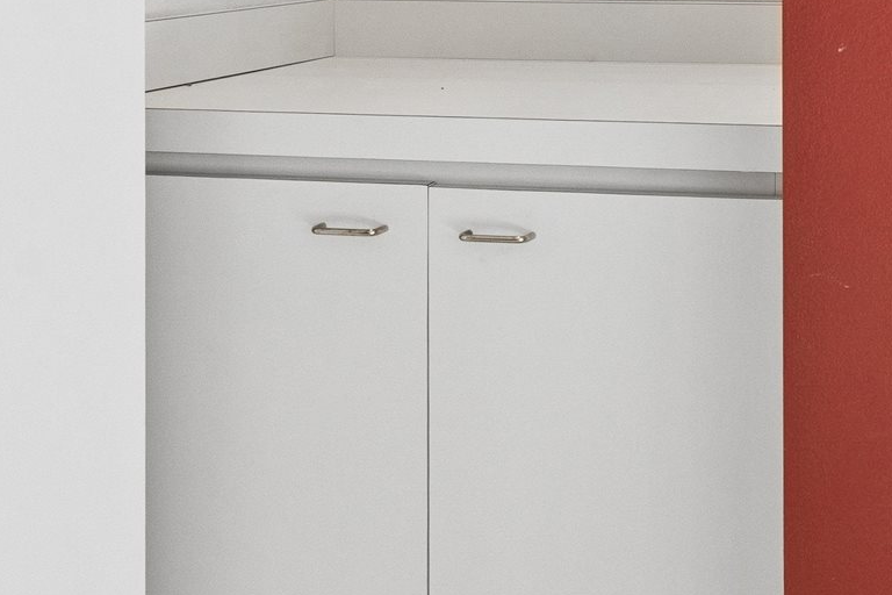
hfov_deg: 29.5
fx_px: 1586
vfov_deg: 20.0
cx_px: 877
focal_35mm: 64
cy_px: -108
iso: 800
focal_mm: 16
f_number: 10
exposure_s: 1/50
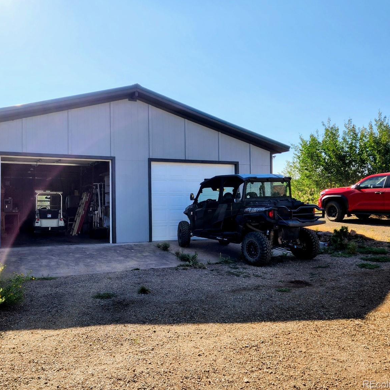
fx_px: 357
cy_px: 190
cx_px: 149
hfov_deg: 56.7
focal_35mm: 28
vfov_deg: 57.3
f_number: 1.8
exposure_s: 1/1874
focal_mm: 5.4
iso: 20
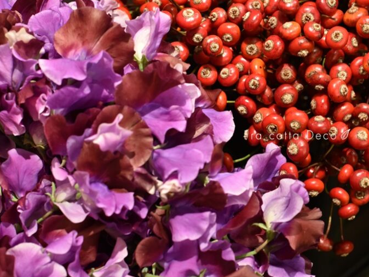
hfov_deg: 26.7
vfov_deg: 20.0
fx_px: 778
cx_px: 183
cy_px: 204
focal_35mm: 73
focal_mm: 50
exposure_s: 1/30
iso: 2500
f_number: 5.6
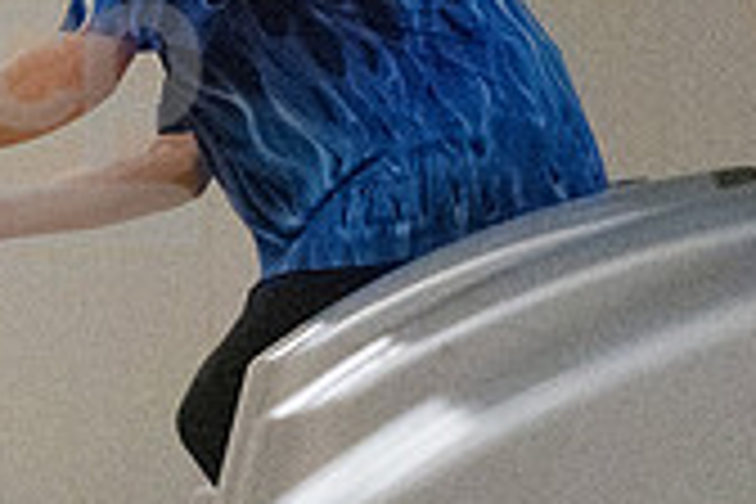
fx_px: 11990
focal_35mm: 571
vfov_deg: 2.4
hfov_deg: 3.6
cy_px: 126
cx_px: 63
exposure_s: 1/1250
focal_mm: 110
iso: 10000
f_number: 4
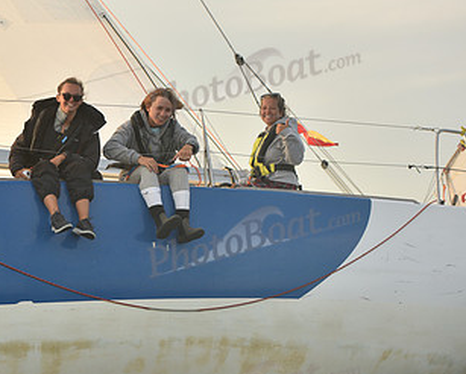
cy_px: 180
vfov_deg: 12.5
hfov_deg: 15.4
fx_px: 1711
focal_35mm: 124
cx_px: 70
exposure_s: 1/640
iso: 250
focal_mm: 70
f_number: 4
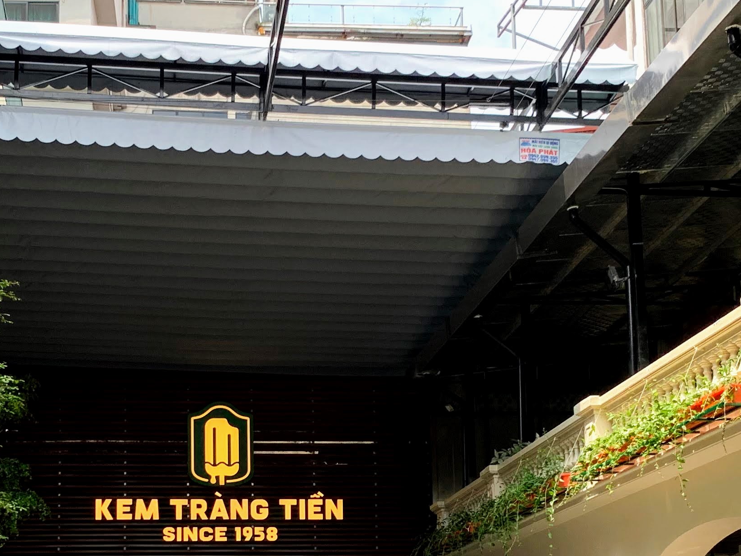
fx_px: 1370
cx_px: 278
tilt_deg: +8.7
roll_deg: +1.3
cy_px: 502
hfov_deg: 30.1
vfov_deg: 22.4
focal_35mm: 64
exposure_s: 1/481
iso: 25
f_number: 1.8
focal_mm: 4.25
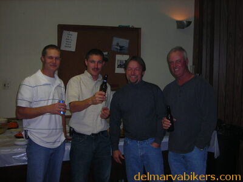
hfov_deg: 40.4
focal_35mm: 47
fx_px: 330
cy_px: 91
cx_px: 122
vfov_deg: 30.9
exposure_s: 1/60.1
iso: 78
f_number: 3.4
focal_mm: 7.8
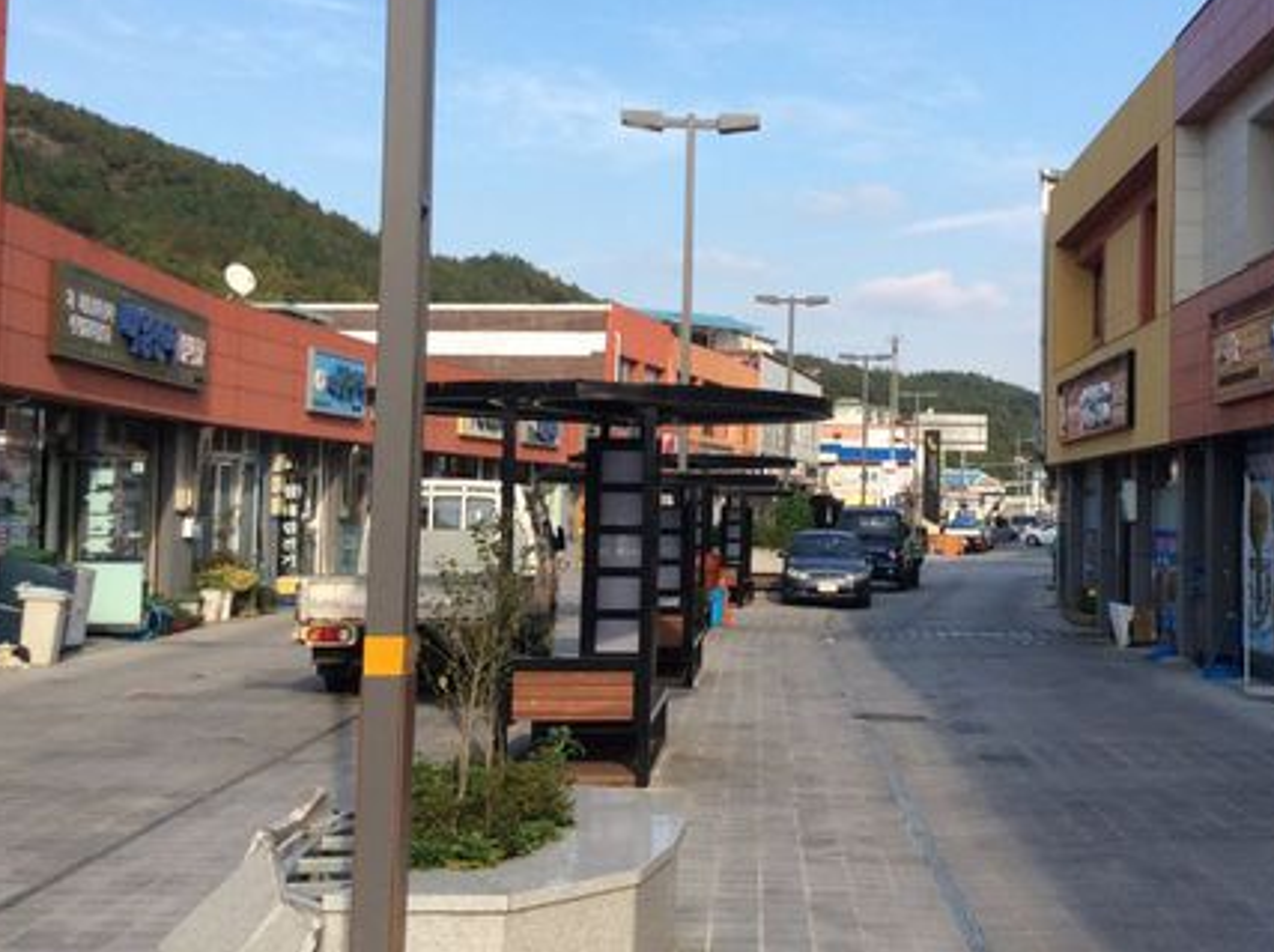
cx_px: 834
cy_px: 397
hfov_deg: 35.3
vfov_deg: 26.9
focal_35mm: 54
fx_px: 1985
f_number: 2.4
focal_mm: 3.3
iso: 32
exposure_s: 1/894
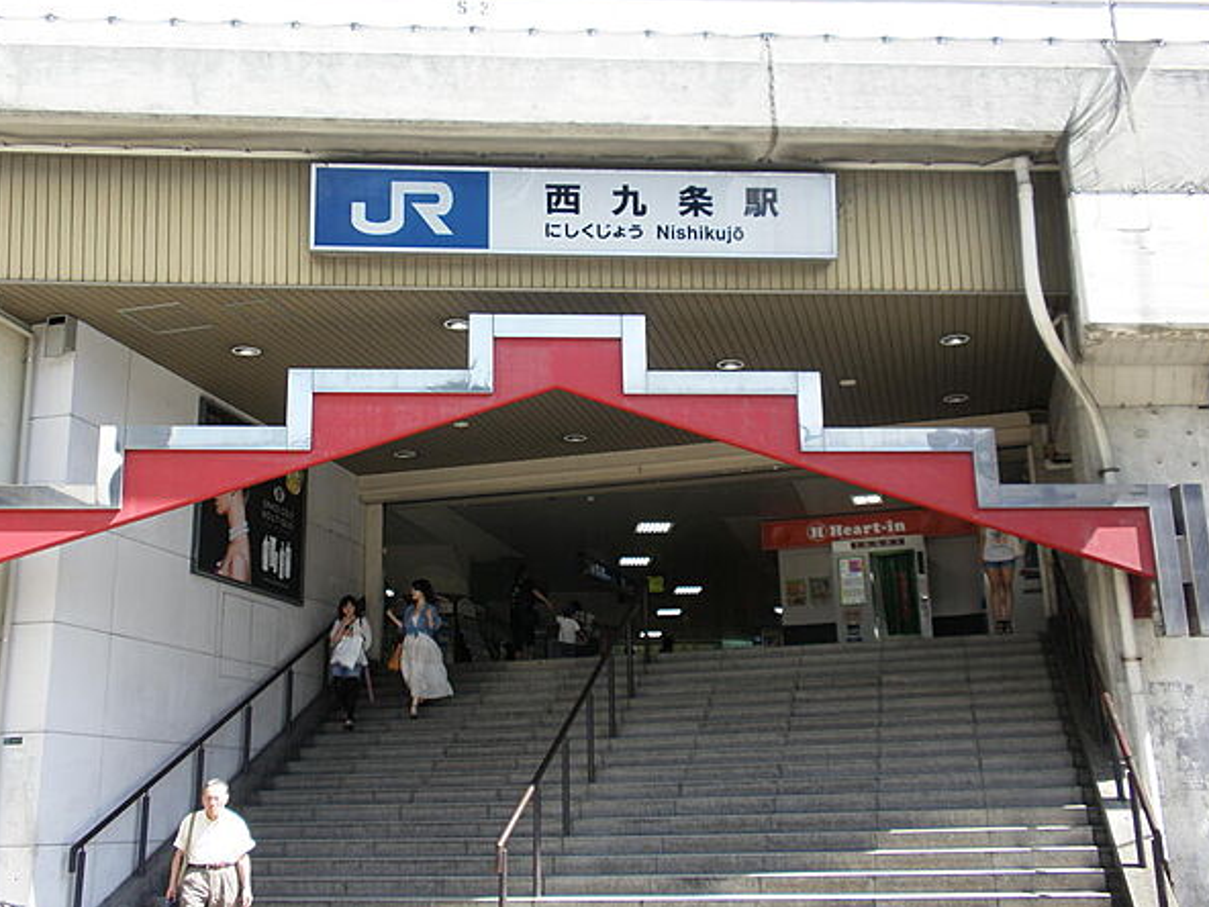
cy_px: 445
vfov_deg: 36.0
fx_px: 1397
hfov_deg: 46.8
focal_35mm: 40
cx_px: 578
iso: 64
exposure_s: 1/200
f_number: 3.5
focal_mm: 6.6
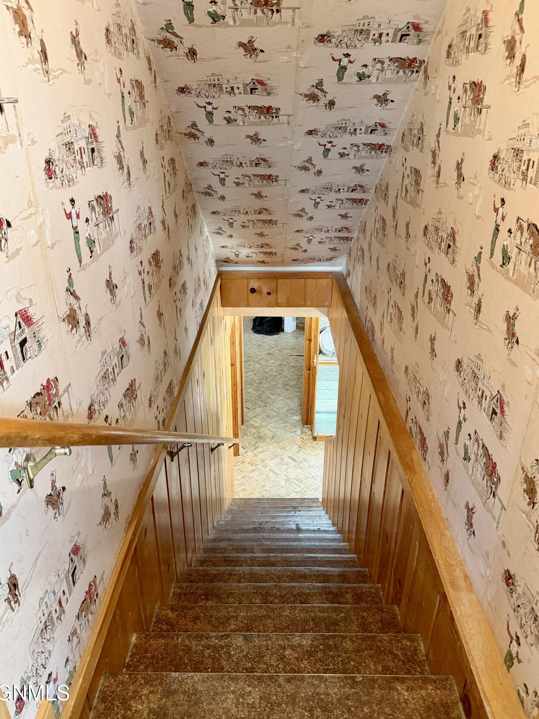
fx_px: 519
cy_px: 353
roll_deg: -0.9
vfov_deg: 69.4
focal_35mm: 25
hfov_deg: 54.9
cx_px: 274
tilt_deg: -25.2
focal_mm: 6.76
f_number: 1.78
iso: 500
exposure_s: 1/60
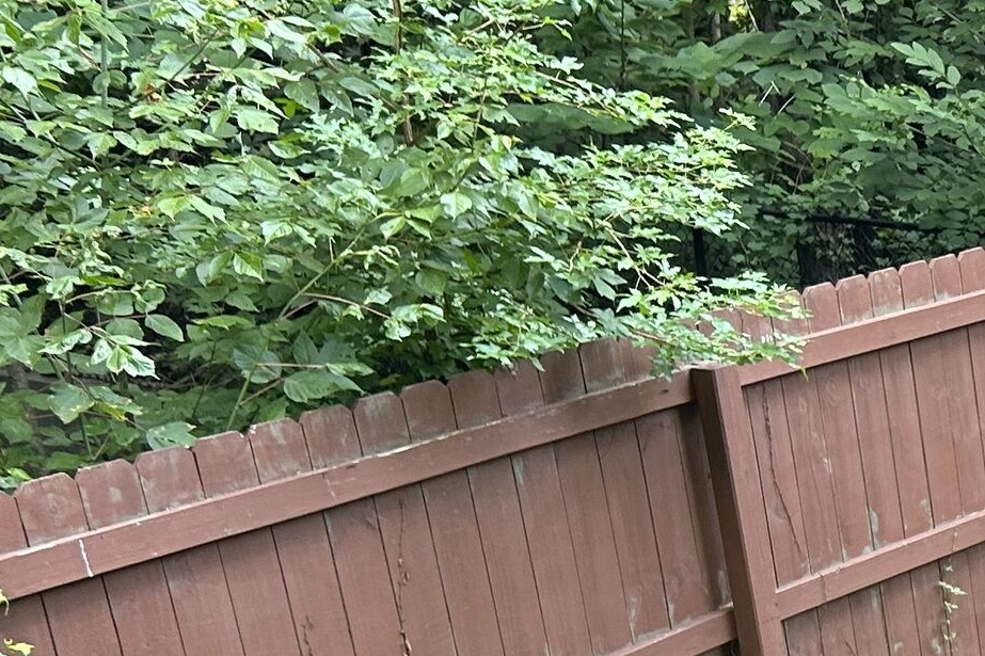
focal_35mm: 90
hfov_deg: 19.6
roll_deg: -0.6
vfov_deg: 14.9
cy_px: 681
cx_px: 1489
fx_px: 2462
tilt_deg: -20.6
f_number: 1.5
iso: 100
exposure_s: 1/121
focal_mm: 5.7
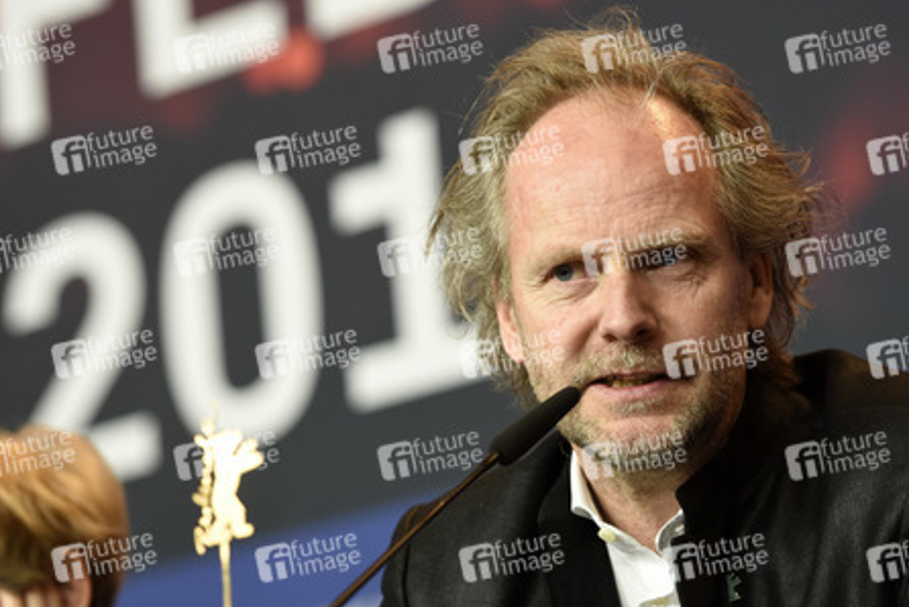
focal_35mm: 205
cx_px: 458
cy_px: 304
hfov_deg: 10.1
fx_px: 5167
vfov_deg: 6.7
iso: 640
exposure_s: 1/250
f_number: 3.2
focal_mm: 135
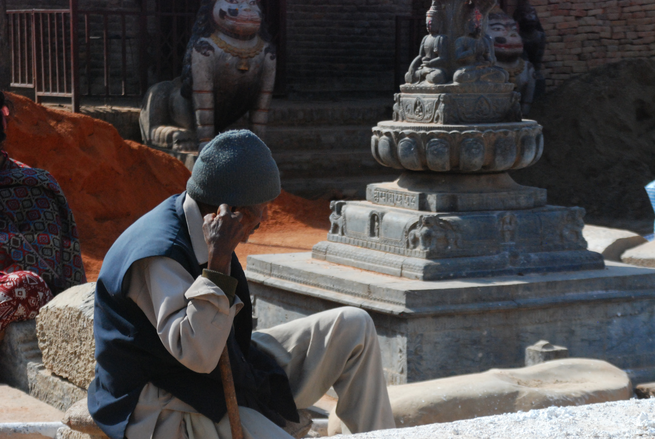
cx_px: 328
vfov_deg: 13.1
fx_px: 1913
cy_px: 220
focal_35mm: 105
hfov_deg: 19.4
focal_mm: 70
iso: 1000
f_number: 9
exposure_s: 1/1250
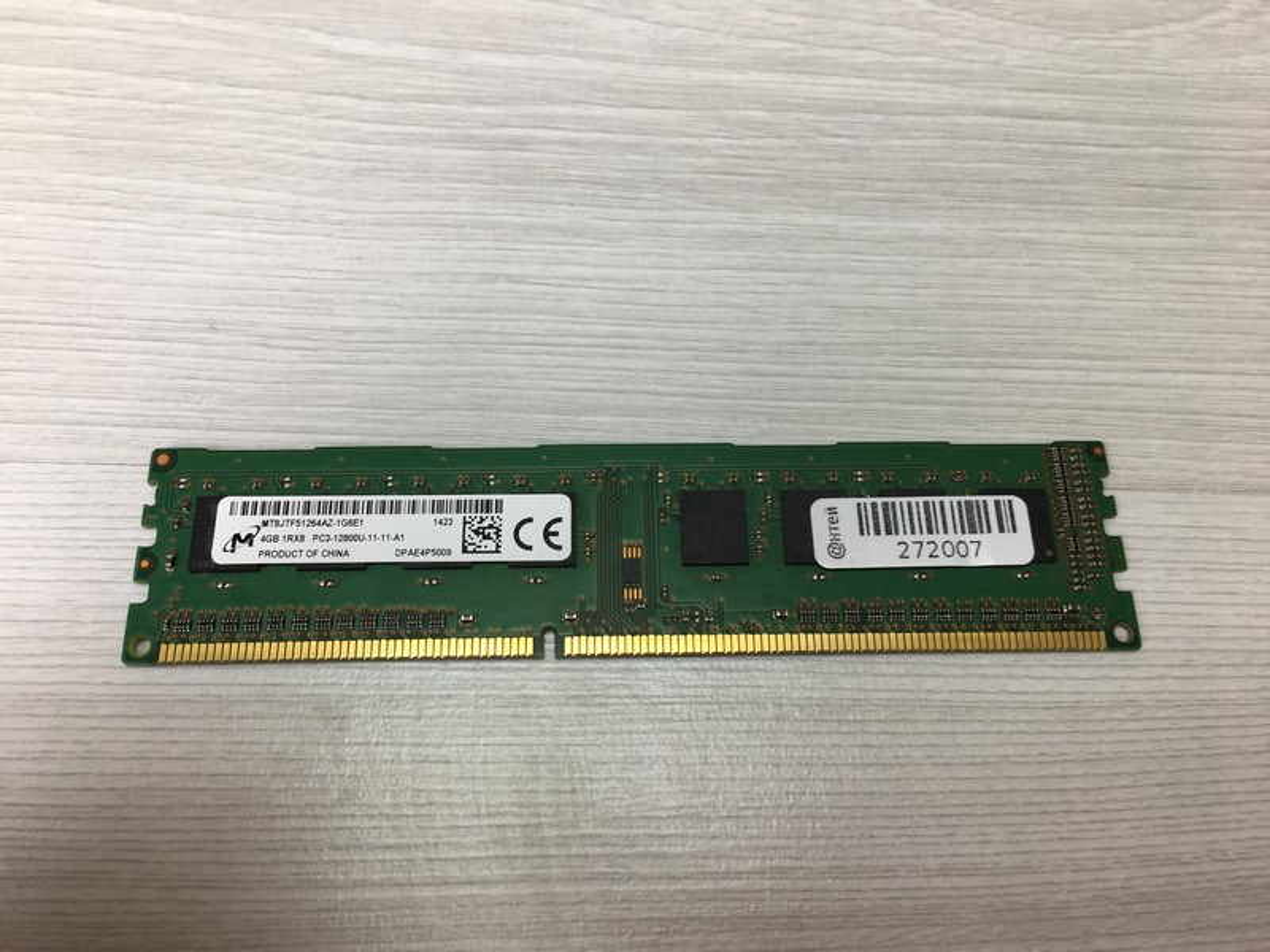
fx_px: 1064
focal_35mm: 29
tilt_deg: -69.3
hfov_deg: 61.7
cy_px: 476
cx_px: 635
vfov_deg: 48.2
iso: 32
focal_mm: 4.15
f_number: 2.2
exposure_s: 1/50
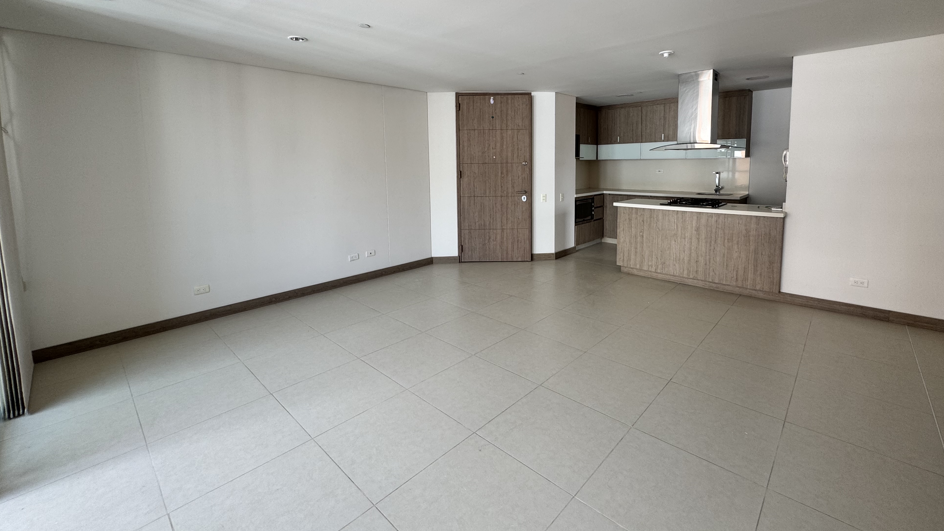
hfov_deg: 99.3
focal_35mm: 16
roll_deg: +0.7
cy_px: 201
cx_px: 486
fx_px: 400
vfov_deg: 66.1
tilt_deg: -6.5
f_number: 2.2
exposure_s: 1/99
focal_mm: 2.22
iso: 50
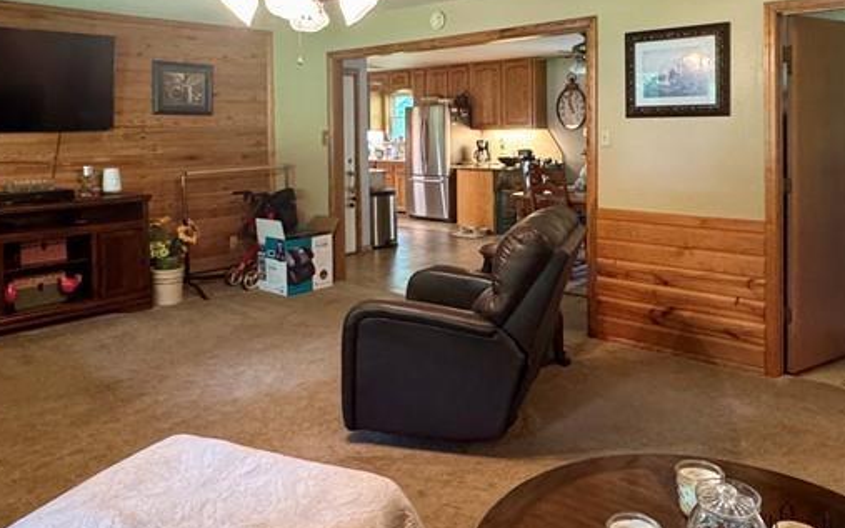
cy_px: 138
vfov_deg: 40.8
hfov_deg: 62.9
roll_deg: +0.2
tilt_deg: -0.9
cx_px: 430
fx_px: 691
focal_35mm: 30
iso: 800
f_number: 2.2
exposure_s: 1/60
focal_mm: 2.22
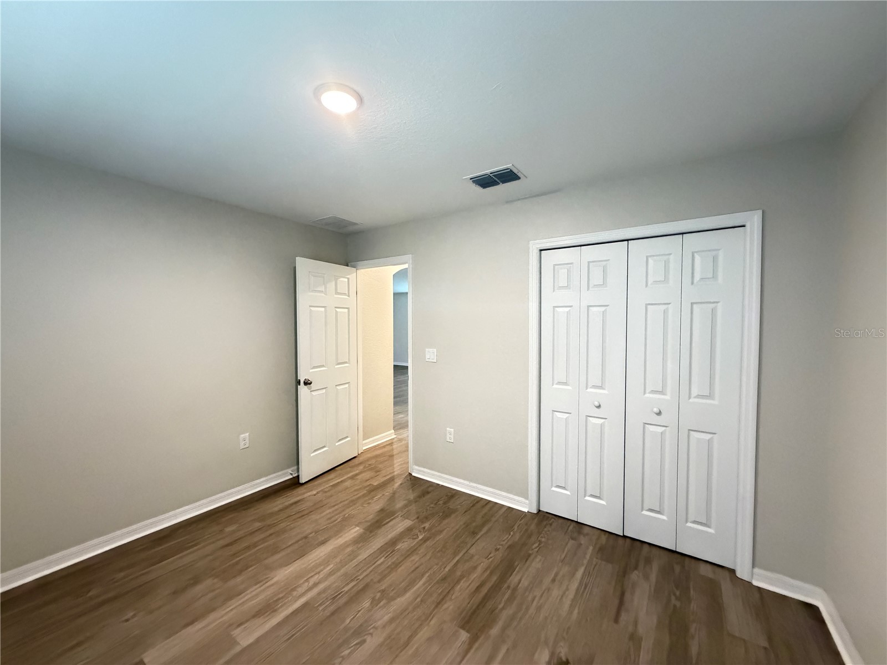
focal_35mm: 14
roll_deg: +0.2
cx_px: 444
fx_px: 359
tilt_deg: -0.5
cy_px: 332
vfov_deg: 85.7
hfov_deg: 102.1
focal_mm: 2.22
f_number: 2.2
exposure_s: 1/60
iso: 1250
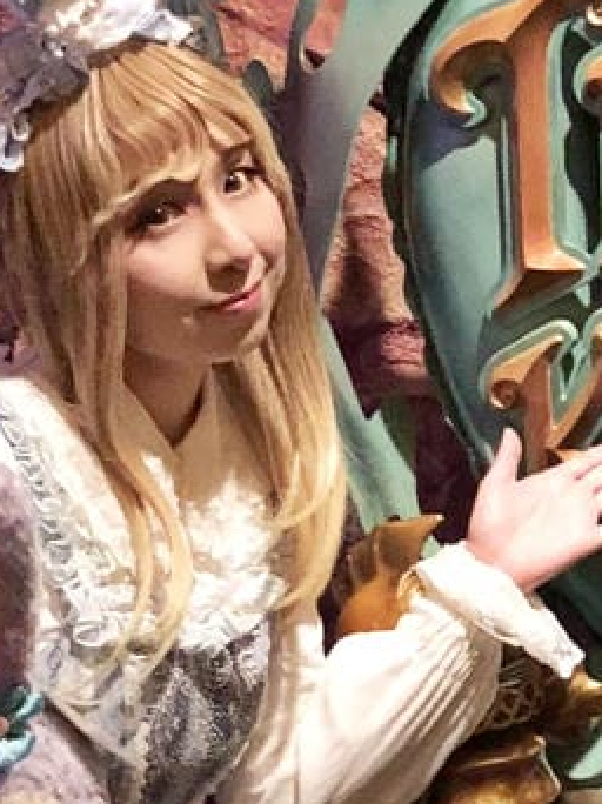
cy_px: 461
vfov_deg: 15.1
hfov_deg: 11.0
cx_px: 851
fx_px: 3041
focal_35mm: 131
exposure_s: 1/25
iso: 640
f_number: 1.8
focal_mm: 3.99
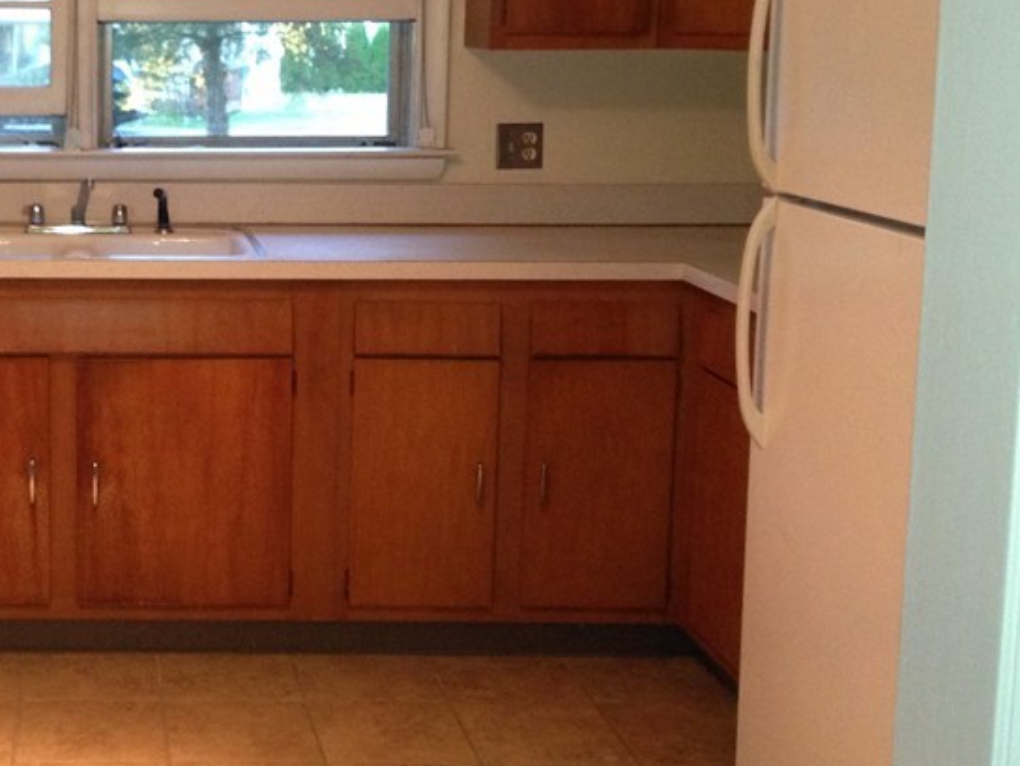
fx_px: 1827
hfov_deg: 29.8
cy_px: 268
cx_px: 92
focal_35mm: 62
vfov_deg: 23.6
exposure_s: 1/20
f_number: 2.4
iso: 250
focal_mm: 4.13
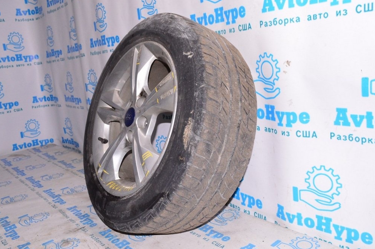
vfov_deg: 38.8
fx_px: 354
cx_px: 190
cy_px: 125
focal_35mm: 34
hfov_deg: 55.8
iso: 1600
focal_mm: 22
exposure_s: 1/200
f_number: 8
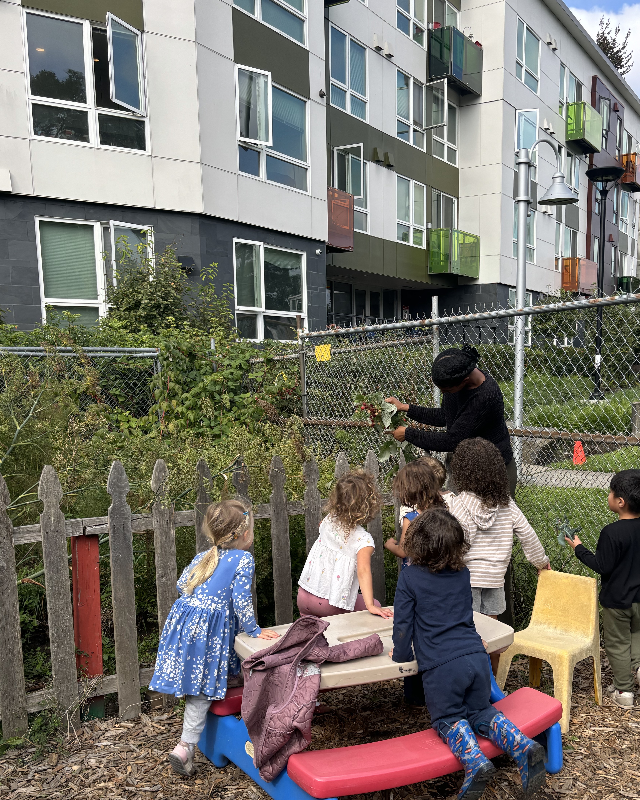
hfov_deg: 44.4
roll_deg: -1.2
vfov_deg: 53.8
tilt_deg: -9.9
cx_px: 370
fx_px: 781
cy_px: 483
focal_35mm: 33
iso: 50
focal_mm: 5.96
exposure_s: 1/1344
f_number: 1.6
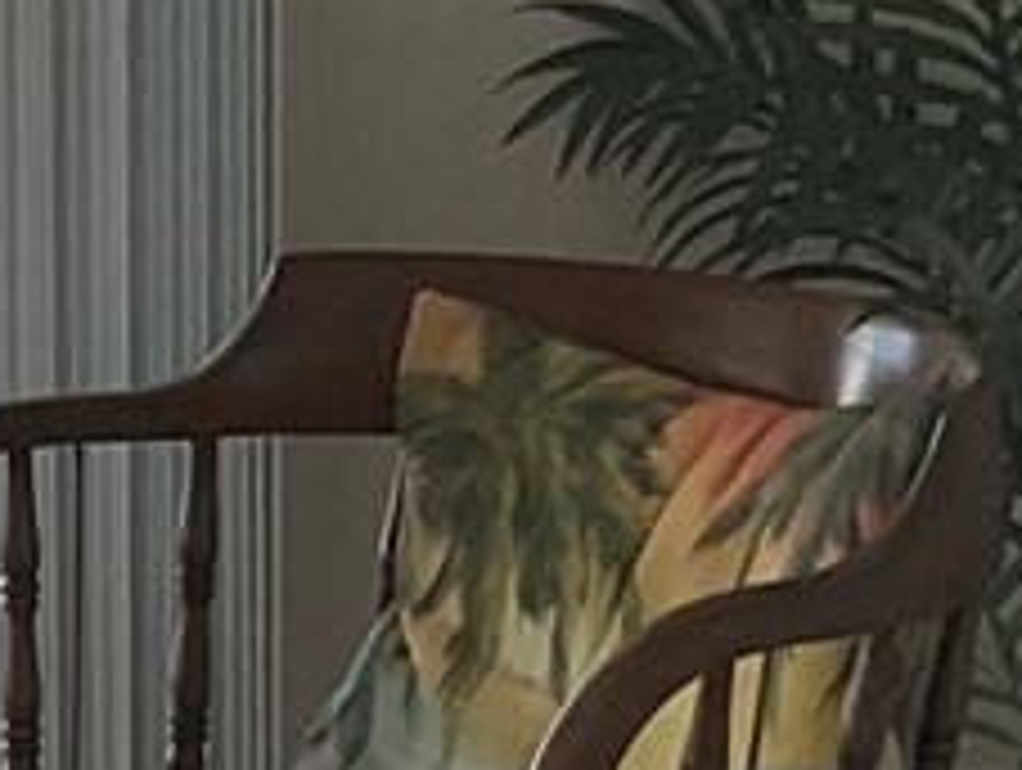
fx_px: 6032
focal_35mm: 204
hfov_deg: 9.1
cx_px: -999
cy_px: -374
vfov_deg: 7.2
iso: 32
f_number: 1.8
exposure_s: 1/60
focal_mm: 3
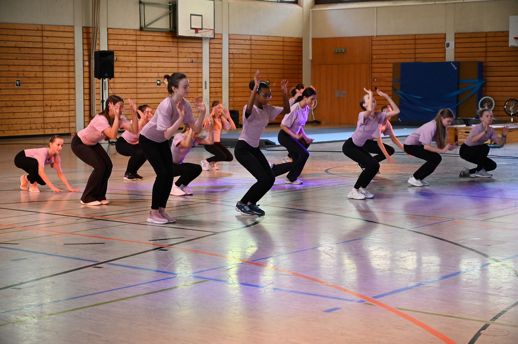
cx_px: 259
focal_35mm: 70
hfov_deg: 28.9
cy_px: 172
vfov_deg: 19.4
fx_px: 1007
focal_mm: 70
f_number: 5.6
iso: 4500
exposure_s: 1/125
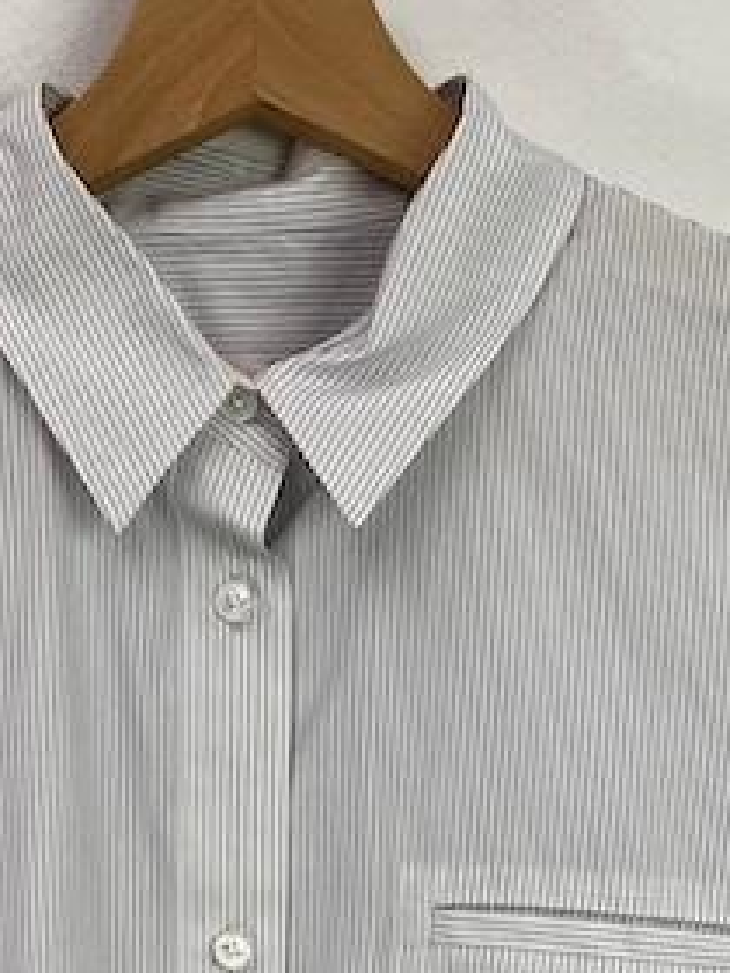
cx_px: 254
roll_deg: -0.7
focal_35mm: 91
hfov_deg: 16.2
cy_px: 1284
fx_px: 2559
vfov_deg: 19.7
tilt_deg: -7.6
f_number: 1.8
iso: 32
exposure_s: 1/114
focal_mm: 4.25
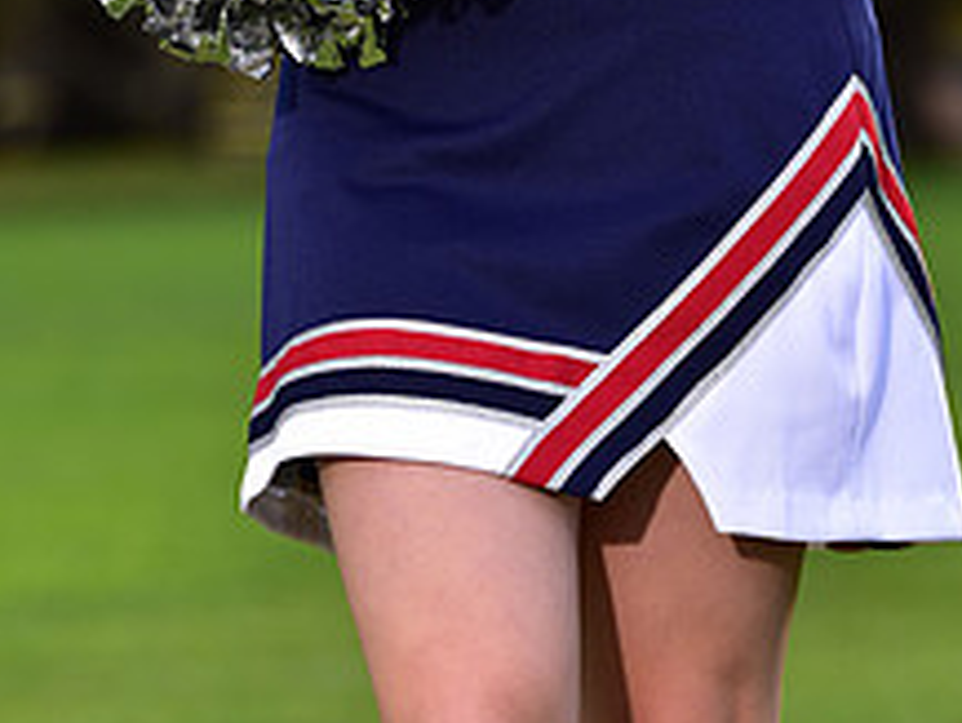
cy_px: -523
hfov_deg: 5.1
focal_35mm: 386
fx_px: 10733
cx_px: 627
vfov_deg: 3.8
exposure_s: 1/250
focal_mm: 150
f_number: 4.5
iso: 160
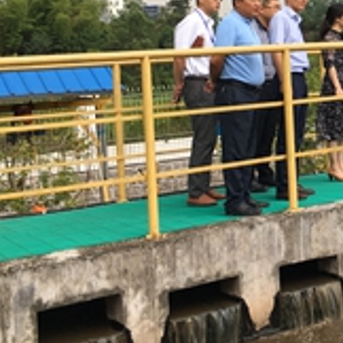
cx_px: 455
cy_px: 46
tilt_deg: +1.4
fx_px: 886
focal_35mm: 79
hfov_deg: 20.0
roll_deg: +5.3
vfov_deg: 21.5
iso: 25
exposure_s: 1/314
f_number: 2.2
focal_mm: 4.15
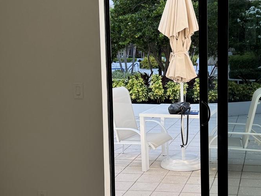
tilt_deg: -7.3
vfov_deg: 25.2
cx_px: 163
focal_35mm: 58
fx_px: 437
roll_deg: +0.4
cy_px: 105
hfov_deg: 33.1
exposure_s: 1/995
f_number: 1.78
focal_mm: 6.76
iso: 80
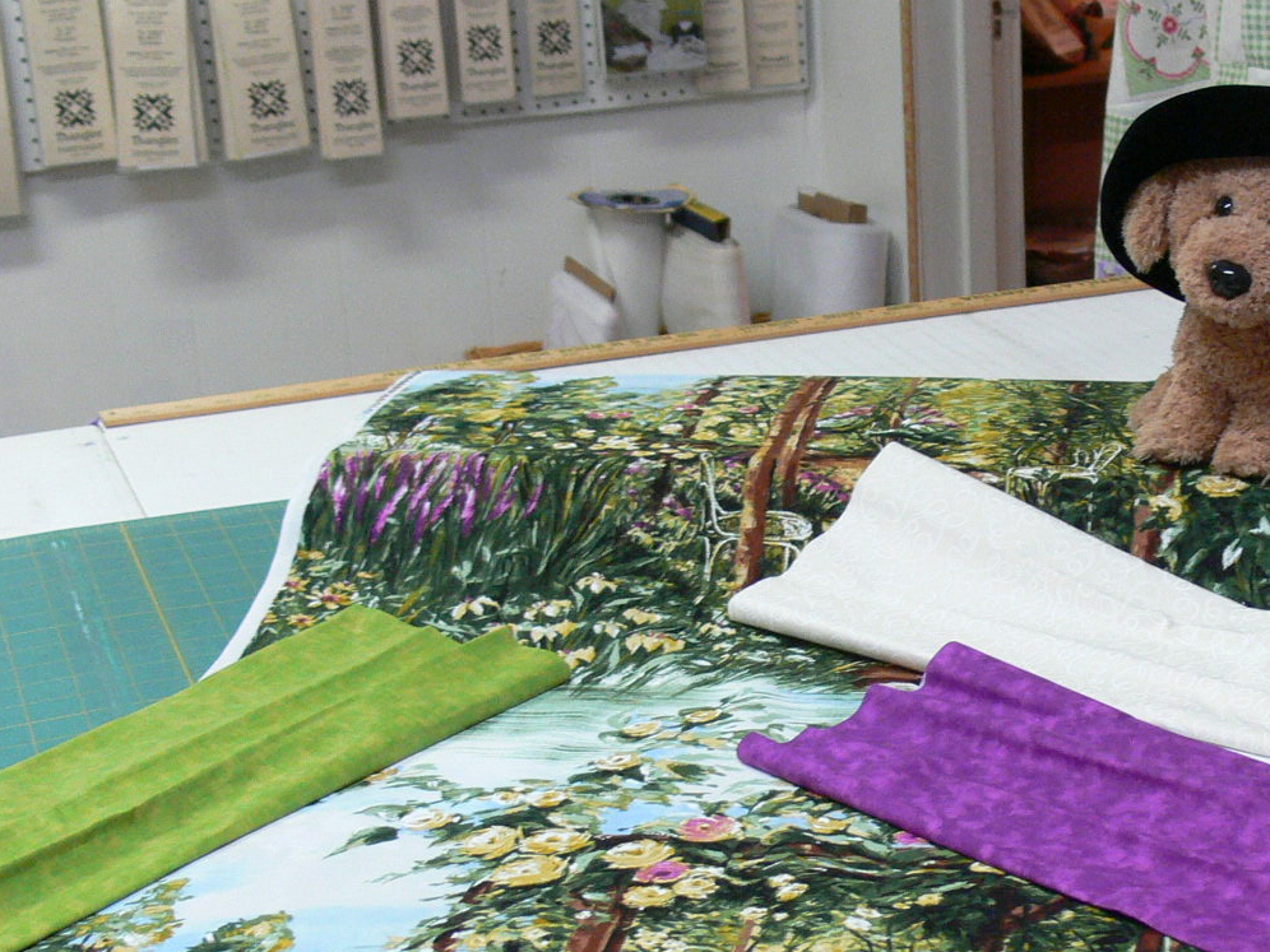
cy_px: 785
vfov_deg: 20.2
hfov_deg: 26.5
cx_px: 1015
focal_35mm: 72
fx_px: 2642
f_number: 2.8
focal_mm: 7.4
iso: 200
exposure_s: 1/20
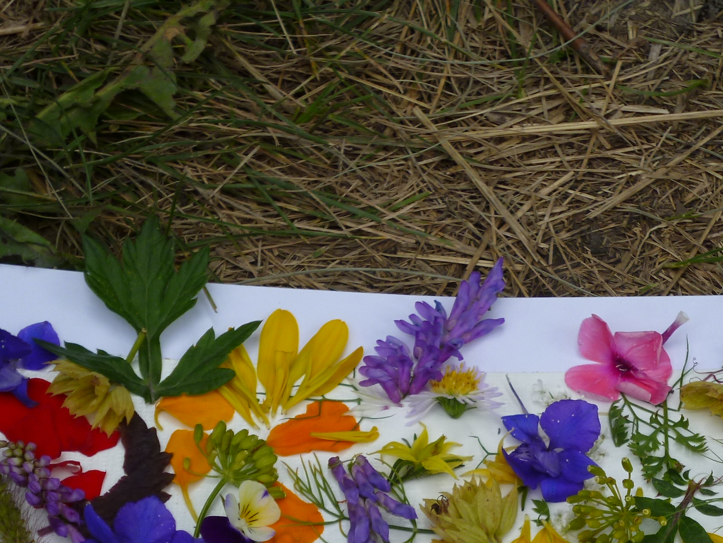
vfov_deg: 16.0
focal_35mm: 91
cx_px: 569
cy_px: 492
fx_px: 1901
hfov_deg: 21.3
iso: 100
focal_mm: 8.6
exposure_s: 1/250
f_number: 4
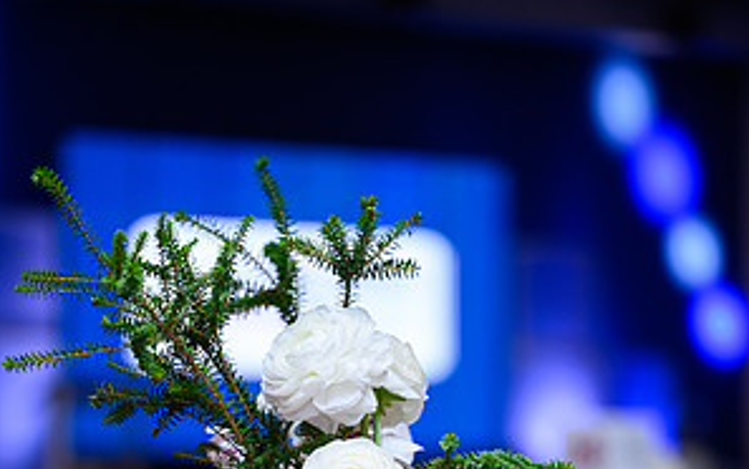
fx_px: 3309
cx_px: 376
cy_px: 557
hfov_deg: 12.9
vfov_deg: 8.0
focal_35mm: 162
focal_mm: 105
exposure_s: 1/200
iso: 800
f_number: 2.8
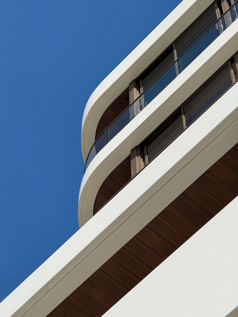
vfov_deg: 16.4
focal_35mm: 120
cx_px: 119
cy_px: 158
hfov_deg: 12.3
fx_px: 1100
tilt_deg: +60.8
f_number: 2.8
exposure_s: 1/2212
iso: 50
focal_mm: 15.66
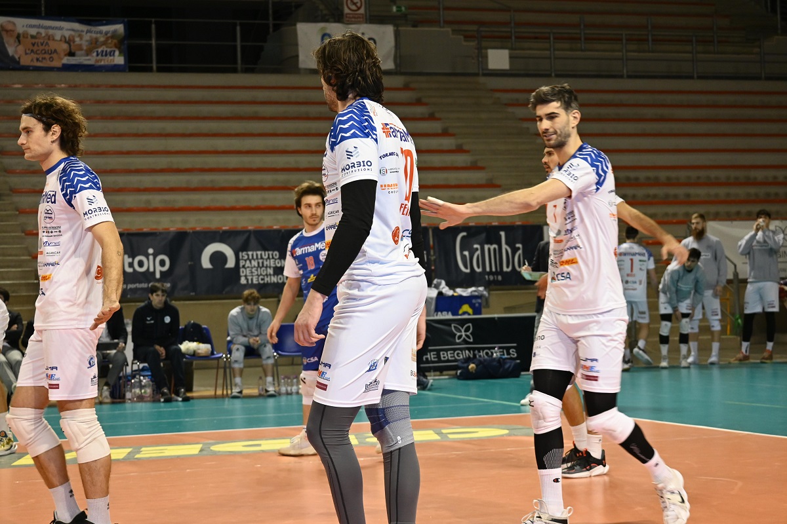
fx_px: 1639
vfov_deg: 18.2
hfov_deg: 27.0
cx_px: 394
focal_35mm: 75
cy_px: 262
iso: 1400
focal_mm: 50
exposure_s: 1/125
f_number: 4.5
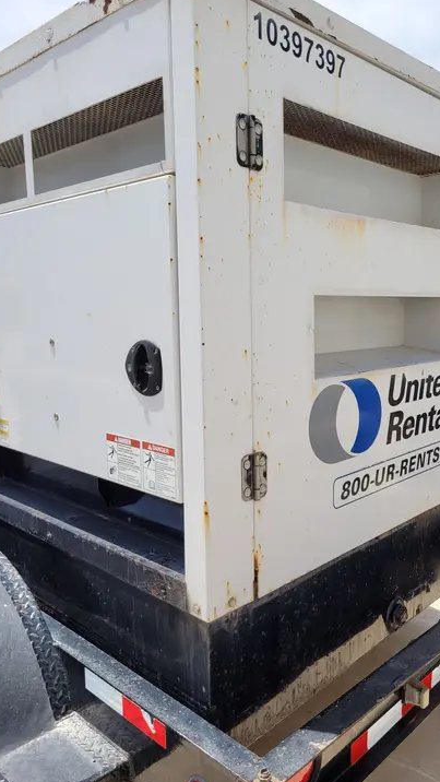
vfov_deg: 66.1
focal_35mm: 29
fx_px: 601
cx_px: 271
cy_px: 394
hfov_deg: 40.0
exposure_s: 1/2099
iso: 40
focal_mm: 5.4
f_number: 1.8
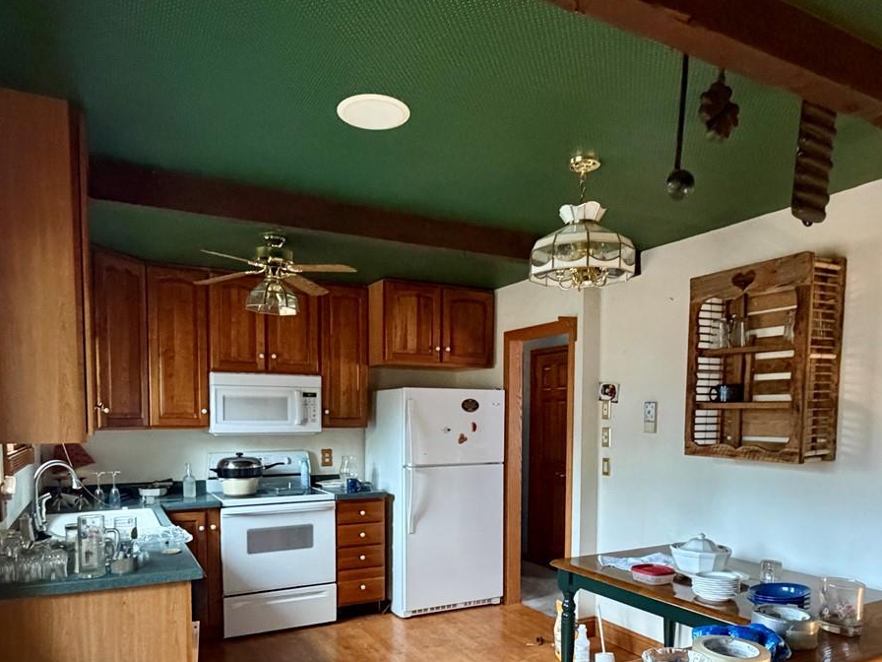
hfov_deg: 69.4
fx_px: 637
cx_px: 428
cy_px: 455
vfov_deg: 53.5
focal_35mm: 25
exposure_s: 1/60
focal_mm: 2.22
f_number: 2.2
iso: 640
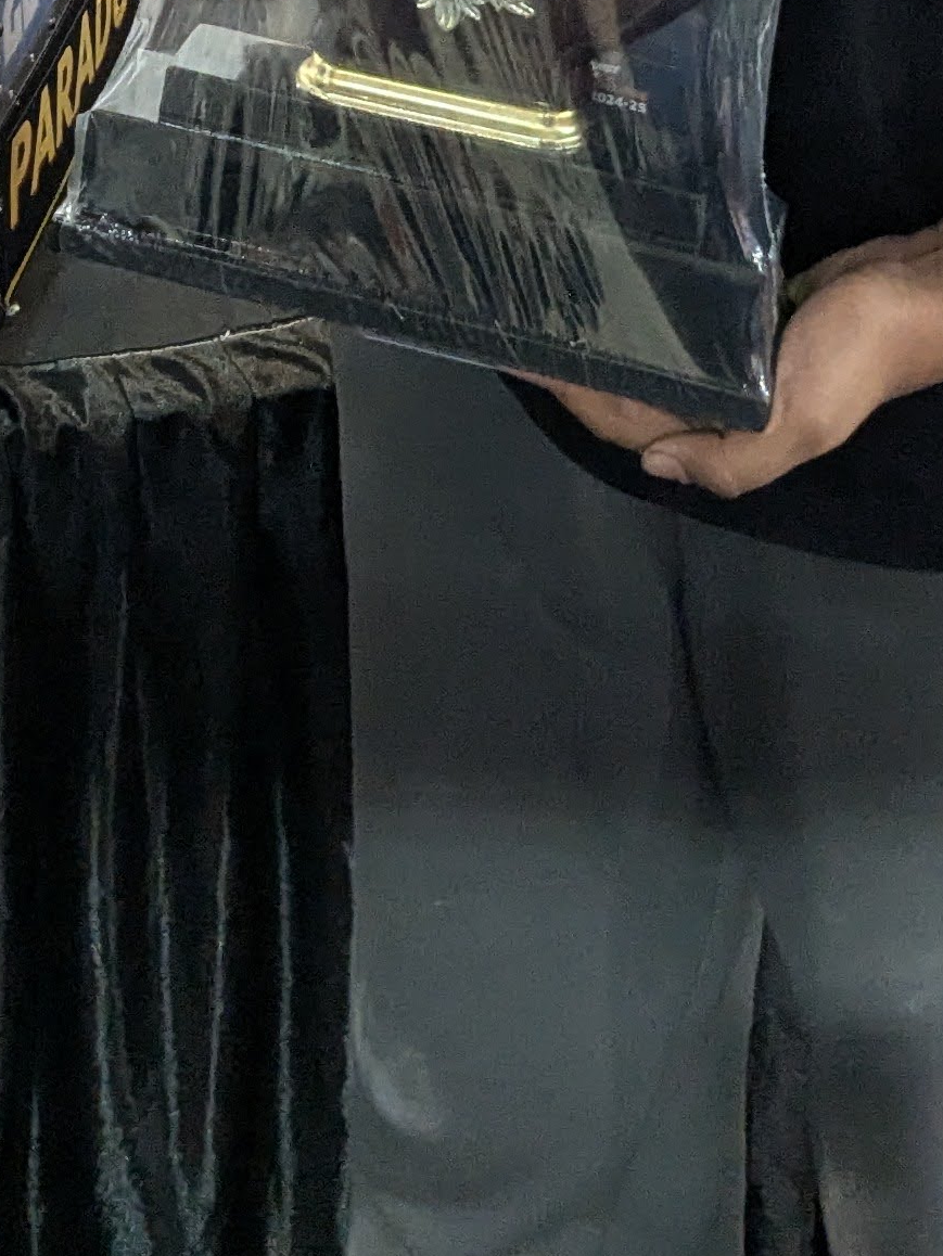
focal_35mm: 94
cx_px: 412
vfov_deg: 18.6
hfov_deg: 15.7
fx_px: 3413
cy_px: -589
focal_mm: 4.38
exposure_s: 1/99.9
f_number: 1.73
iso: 307
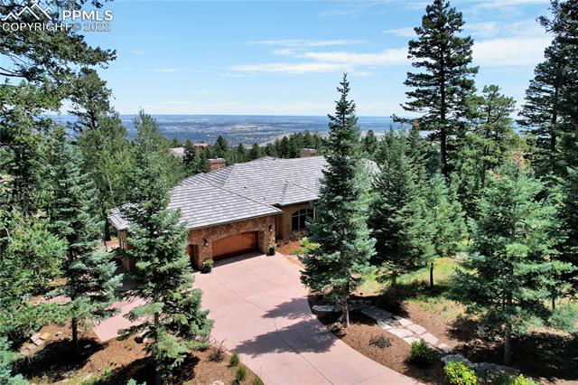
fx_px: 353
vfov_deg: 57.2
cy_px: 192
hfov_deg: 78.6
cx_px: 289
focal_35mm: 22
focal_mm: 8.38
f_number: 2.8
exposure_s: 1/3200
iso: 100
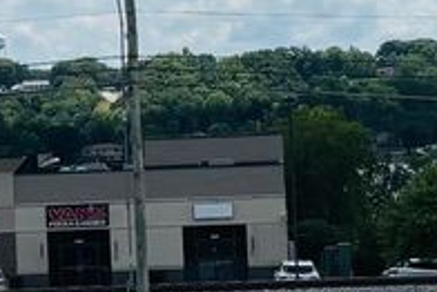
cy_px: 199
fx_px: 838
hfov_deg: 26.2
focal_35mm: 69
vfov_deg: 19.7
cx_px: -82
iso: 50
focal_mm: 5.96
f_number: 1.6
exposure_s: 1/6711
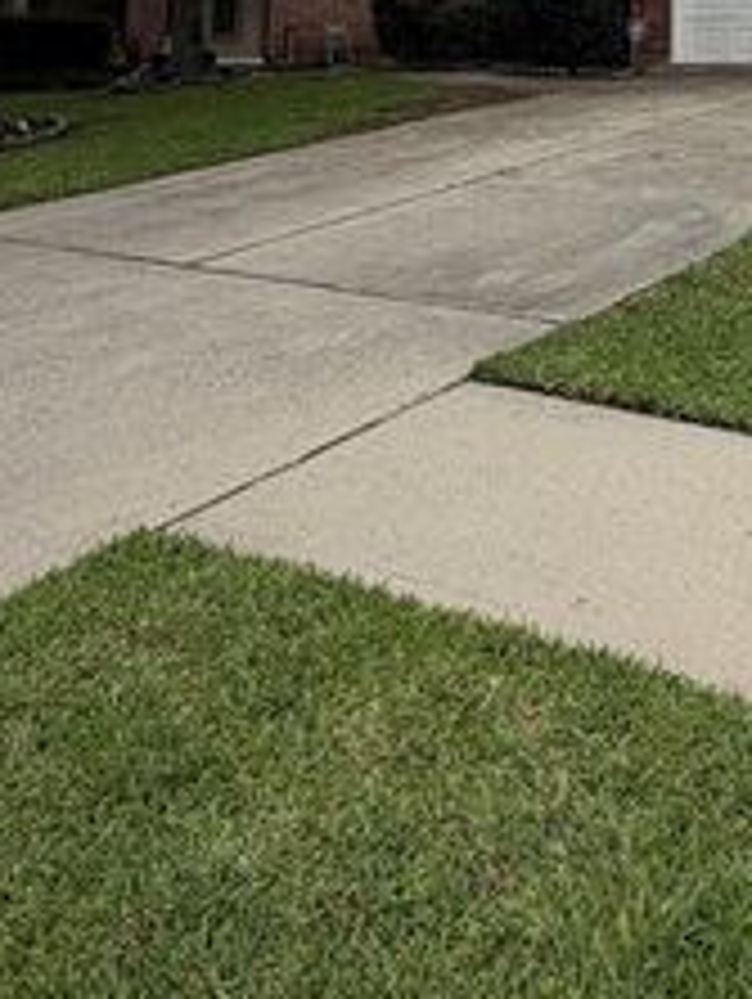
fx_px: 1214
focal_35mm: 42
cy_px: -128
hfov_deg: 31.1
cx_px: 802
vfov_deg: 36.9
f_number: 2.2
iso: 20
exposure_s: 1/955
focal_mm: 2.22
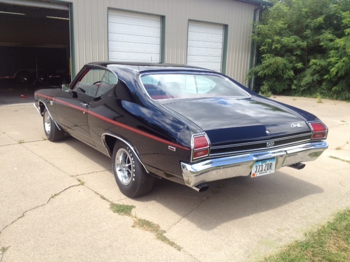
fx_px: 354
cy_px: 131
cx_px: 175
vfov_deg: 40.7
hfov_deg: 52.6
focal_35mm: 35
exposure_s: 1/673
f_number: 2.4
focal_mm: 4.28
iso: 64
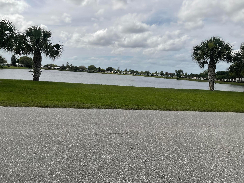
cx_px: 122
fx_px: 204
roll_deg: -4.1
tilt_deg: -5.8
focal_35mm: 29
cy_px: 92
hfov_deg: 61.7
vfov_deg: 48.2
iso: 20
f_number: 1.8
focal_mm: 3
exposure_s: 1/4405
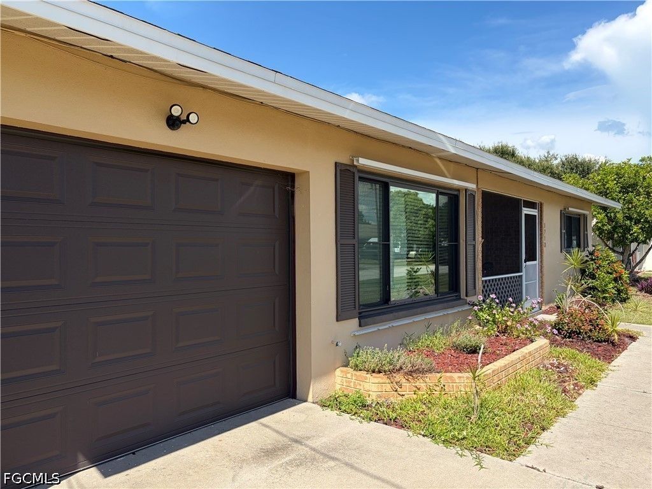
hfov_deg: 67.3
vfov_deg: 53.1
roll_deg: -0.5
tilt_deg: +0.7
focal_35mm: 26
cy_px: 244
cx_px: 326
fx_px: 490
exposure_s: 1/2865
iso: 50
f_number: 1.6
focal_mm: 5.96
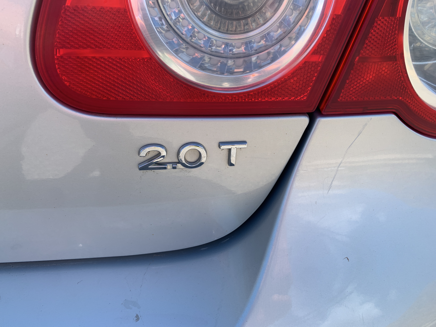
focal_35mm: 26
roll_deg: -2.5
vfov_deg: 53.1
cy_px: 164
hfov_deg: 67.3
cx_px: 218
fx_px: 327
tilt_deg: -34.9
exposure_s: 1/620
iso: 25
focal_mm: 4.25
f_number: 1.8
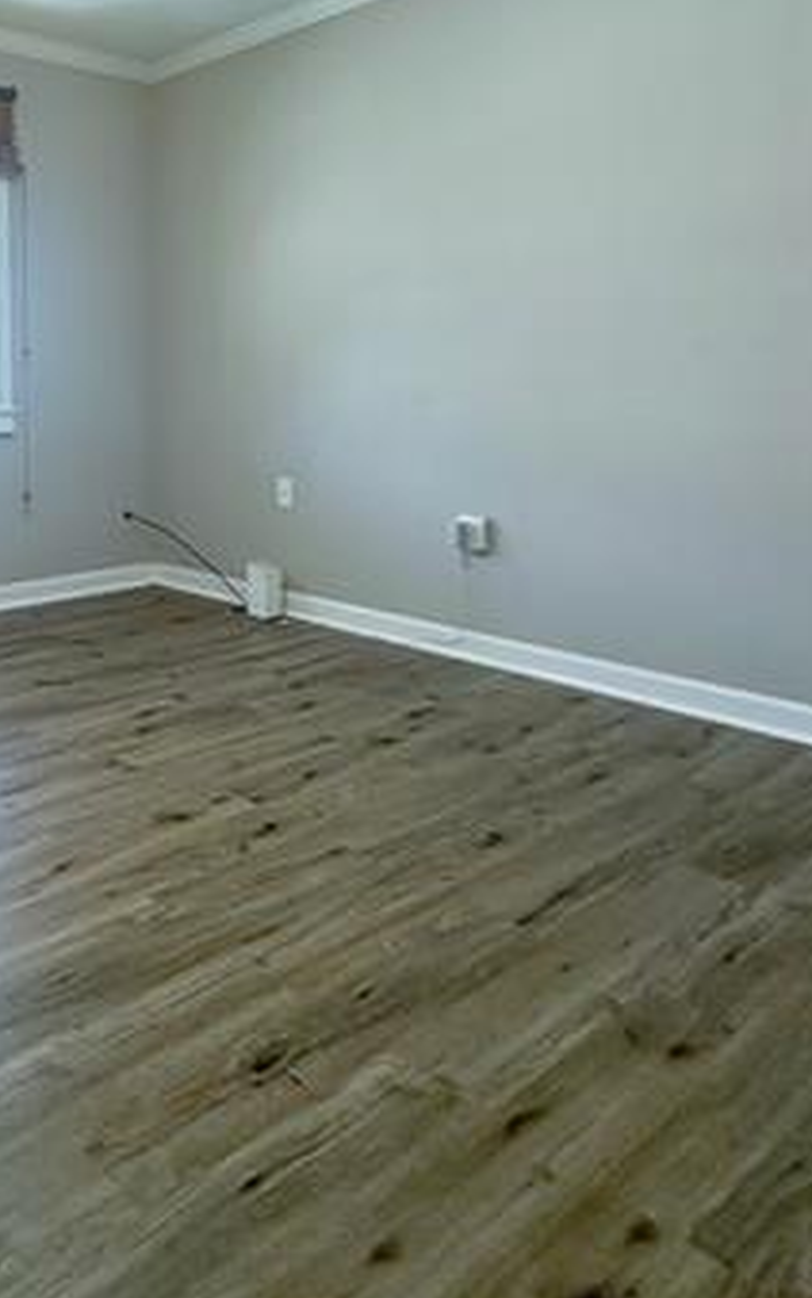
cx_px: 42
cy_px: 391
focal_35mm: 28
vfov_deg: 64.0
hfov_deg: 40.3
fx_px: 991
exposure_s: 1/60
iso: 160
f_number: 2.2
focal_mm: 2.22
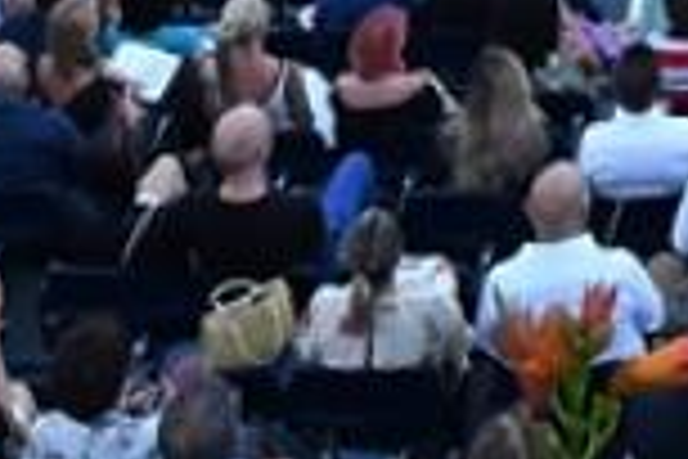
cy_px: -943
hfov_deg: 15.9
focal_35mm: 118
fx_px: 2255
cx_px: 1048
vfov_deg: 9.2
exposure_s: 1/200
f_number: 5.6
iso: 800
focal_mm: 10
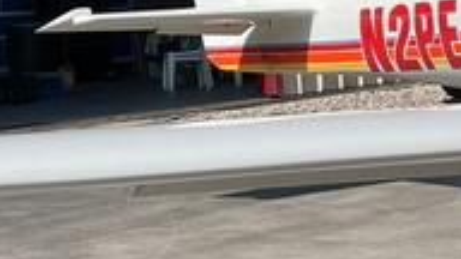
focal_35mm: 118
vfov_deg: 10.3
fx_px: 1442
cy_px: 62
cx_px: 531
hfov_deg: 17.4
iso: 32
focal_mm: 4.2
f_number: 1.6
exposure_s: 1/6897
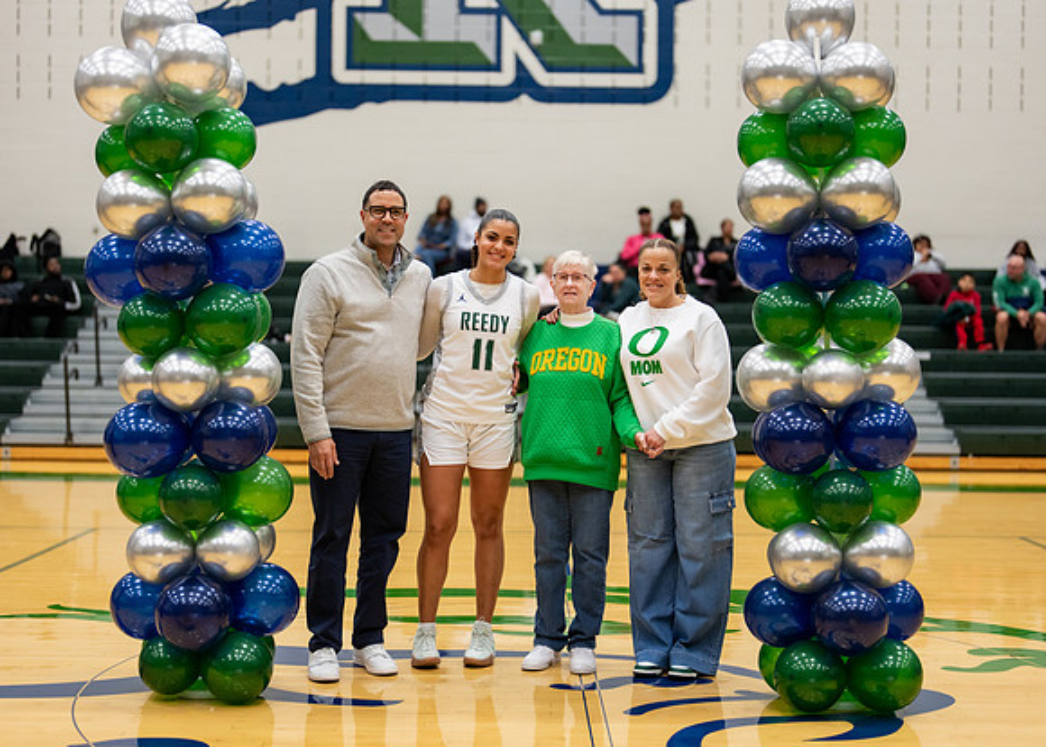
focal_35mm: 54
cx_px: 534
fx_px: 1601
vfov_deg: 26.2
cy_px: 374
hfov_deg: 36.2
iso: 800
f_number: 1.2
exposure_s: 1/1000
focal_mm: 50
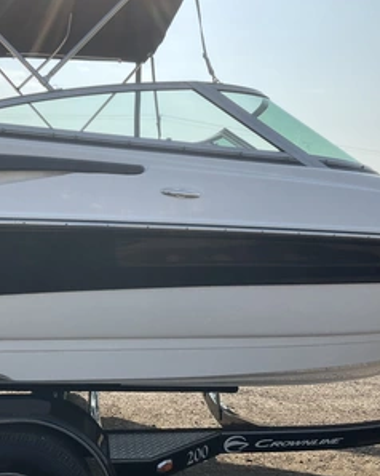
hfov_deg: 39.1
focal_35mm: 38
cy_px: 238
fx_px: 535
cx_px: 166
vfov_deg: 48.0
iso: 25
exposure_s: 1/1848
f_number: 1.8
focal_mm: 3
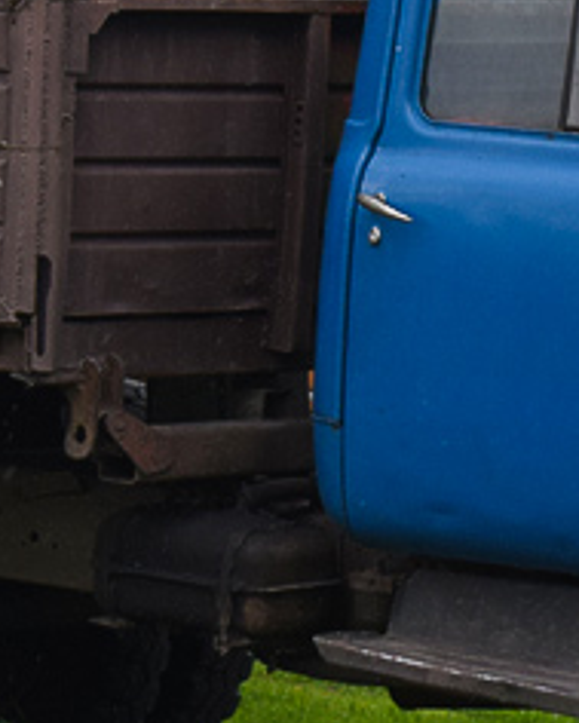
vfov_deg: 5.6
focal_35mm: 343
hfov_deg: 4.5
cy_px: 83
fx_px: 7342
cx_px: 417
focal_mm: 48
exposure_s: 1/400
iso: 400
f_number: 5.6
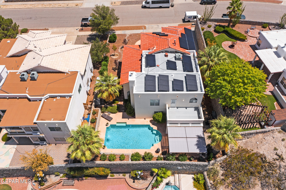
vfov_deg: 46.4
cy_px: 95
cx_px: 143
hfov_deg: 65.5
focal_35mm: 28
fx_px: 222
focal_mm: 10.26
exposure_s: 1/640
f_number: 6.3
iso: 100
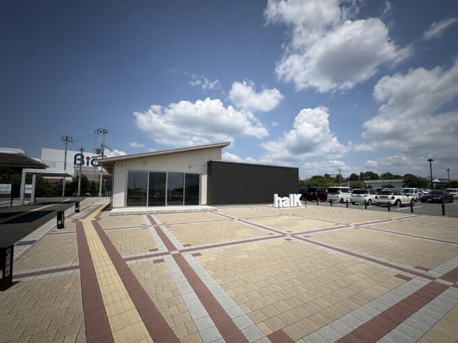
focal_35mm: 15
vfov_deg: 81.7
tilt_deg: +5.0
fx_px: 198
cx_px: 240
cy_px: 178
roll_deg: -0.4
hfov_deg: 98.1
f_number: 2.2
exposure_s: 1/3906
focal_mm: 2.22
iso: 50
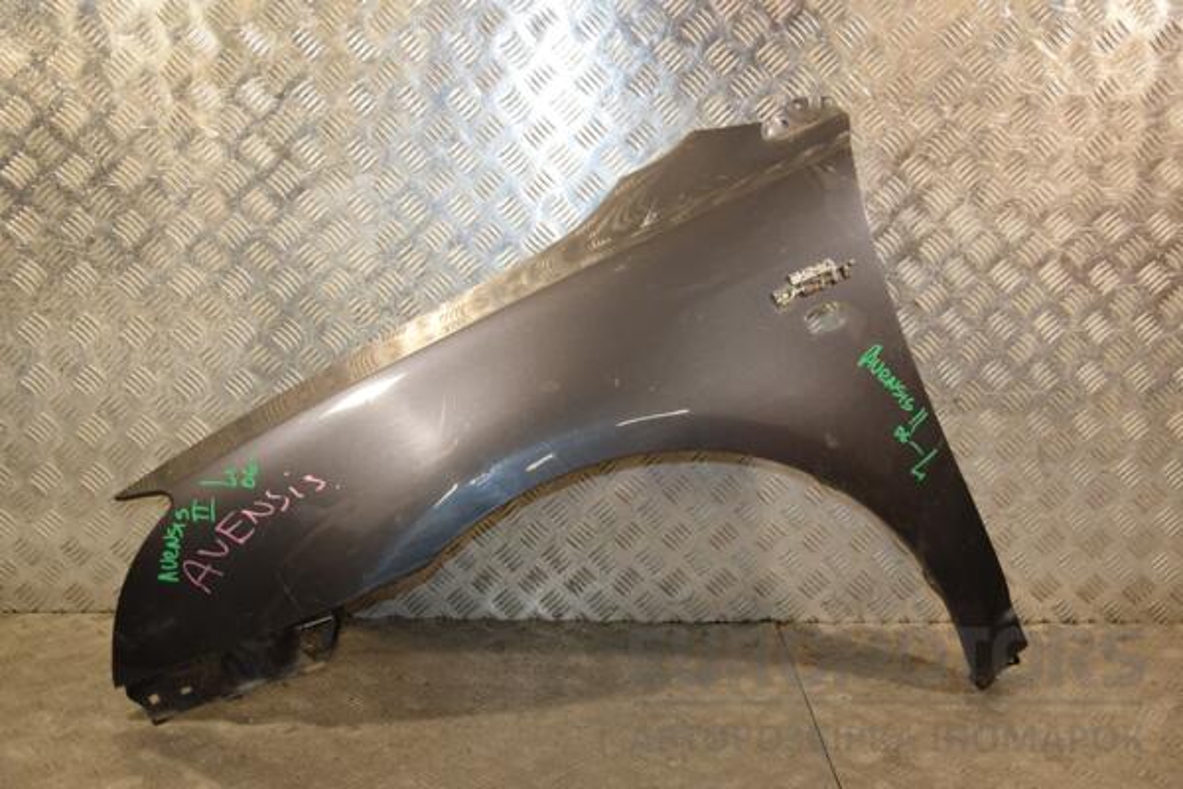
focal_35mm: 39
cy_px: 394
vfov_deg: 34.2
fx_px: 1281
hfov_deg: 49.6
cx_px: 592
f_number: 5
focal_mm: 26
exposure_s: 1/200
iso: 800
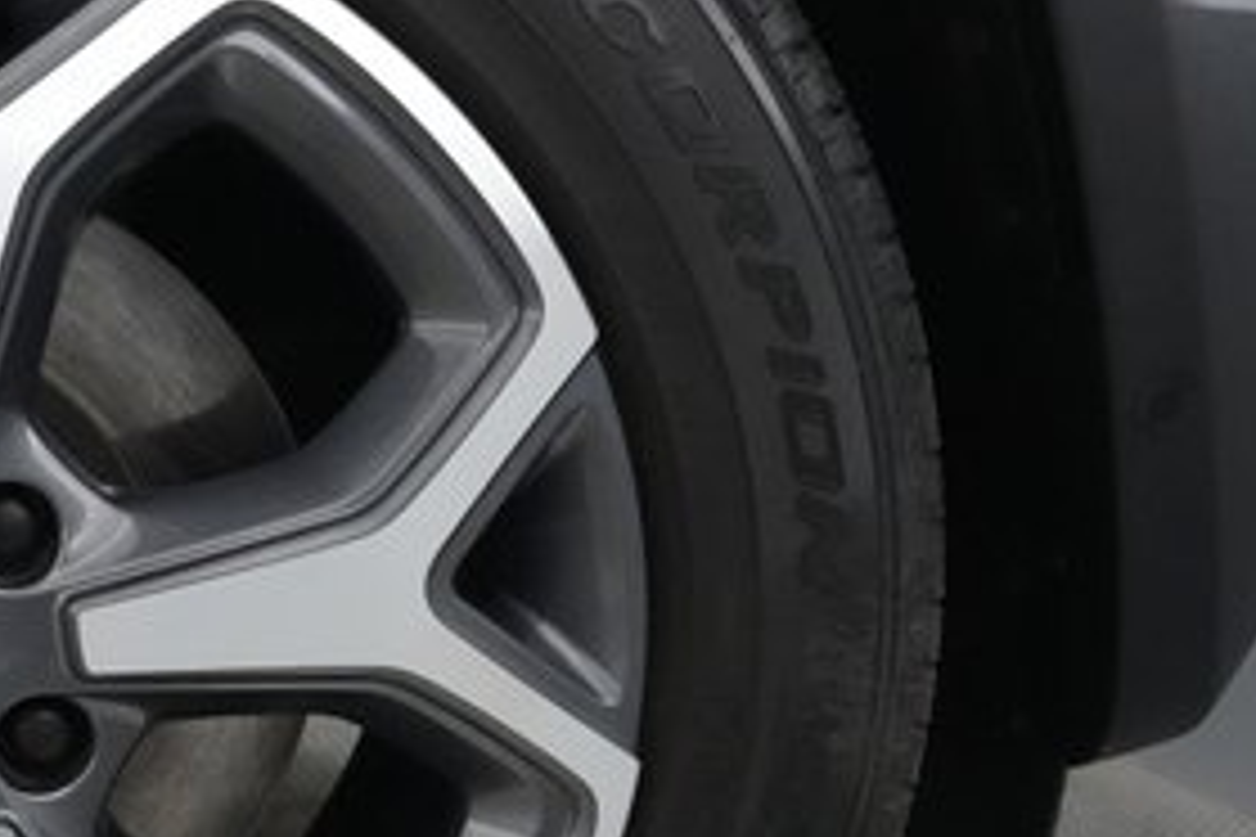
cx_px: -99
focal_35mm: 55
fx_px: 1919
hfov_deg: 32.3
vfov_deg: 24.4
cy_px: 616
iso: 10000
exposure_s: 1/320
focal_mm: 24
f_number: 4.5
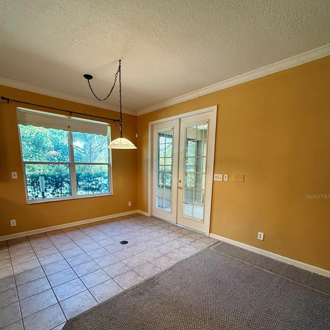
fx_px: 183
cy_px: 196
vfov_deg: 83.1
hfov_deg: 84.0
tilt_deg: -8.6
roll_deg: -1.2
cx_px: 162
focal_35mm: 17
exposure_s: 1/120
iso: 500
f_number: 2.2
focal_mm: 2.22
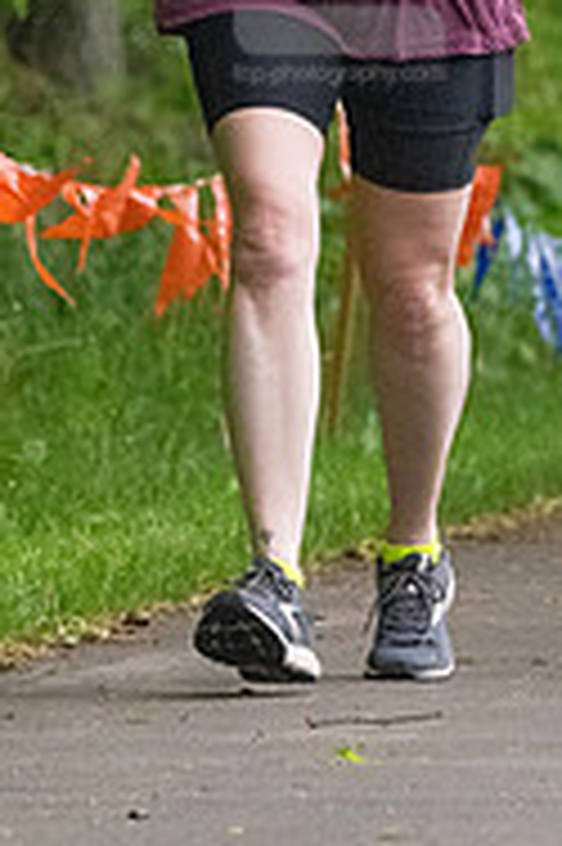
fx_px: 16890
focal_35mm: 720
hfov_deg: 1.9
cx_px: 339
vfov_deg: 2.9
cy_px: -40
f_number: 5.6
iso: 6400
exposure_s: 1/1250
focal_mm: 200
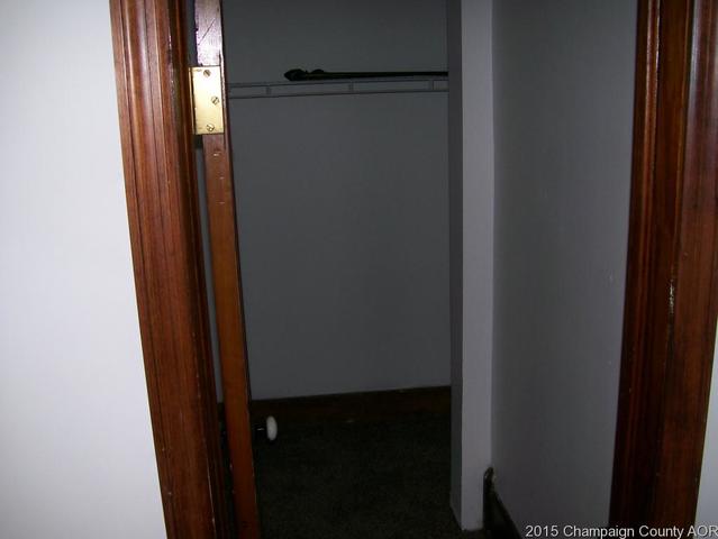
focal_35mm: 36
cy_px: 270
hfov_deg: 51.3
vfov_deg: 39.7
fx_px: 747
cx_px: 359
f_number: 2.7
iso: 80
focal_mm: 6
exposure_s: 1/64
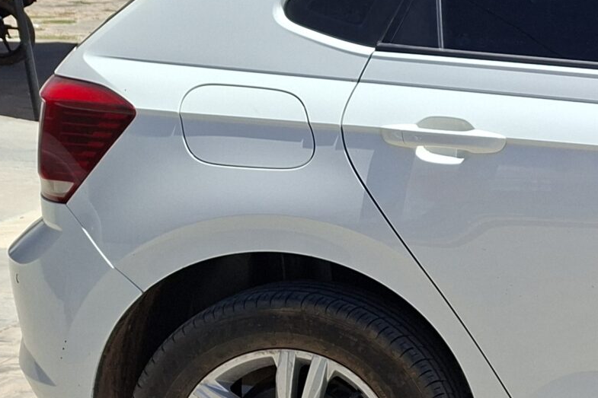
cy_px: 197
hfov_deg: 21.3
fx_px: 1295
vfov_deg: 17.5
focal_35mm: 78
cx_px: 928
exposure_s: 1/2227
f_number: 1.8
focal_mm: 5.54
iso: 50
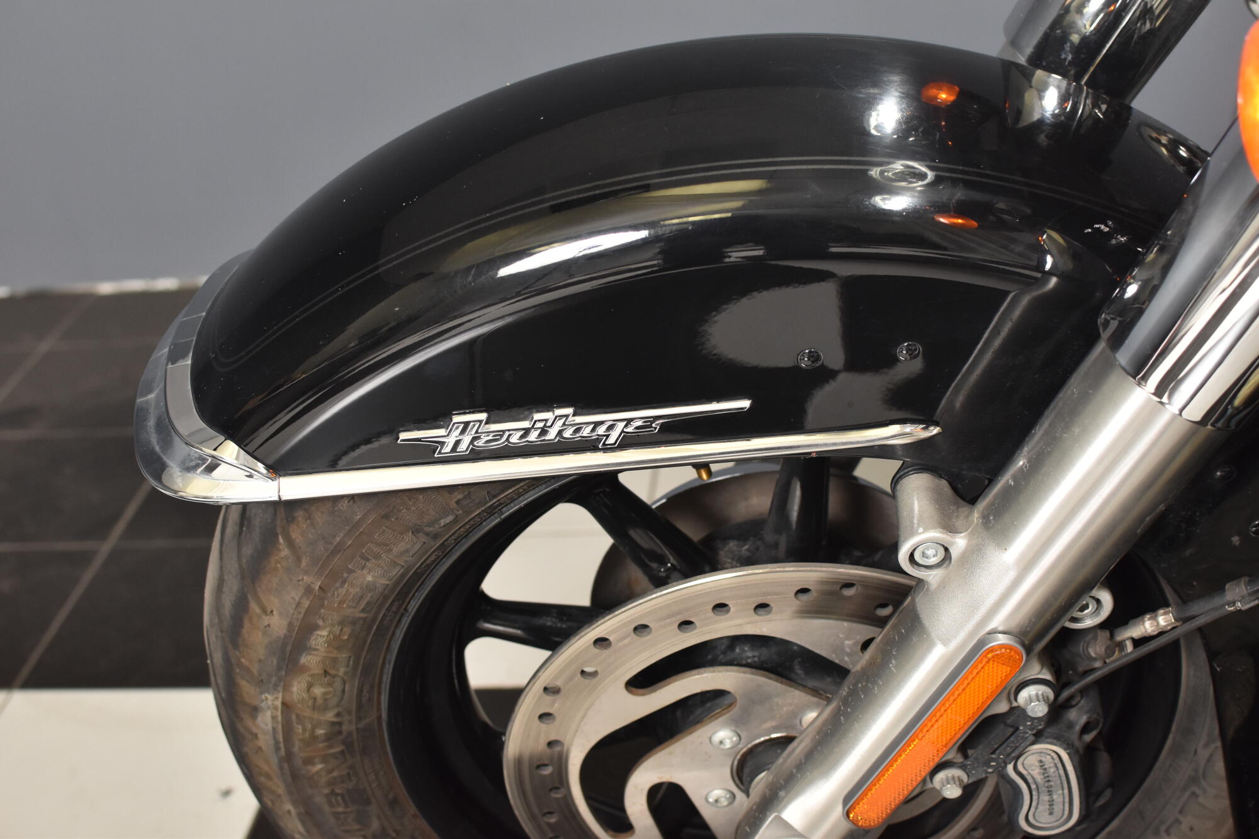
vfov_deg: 25.7
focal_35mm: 52
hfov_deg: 37.9
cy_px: 420
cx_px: 630
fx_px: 1836
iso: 800
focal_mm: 35
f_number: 4.5
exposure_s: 1/160
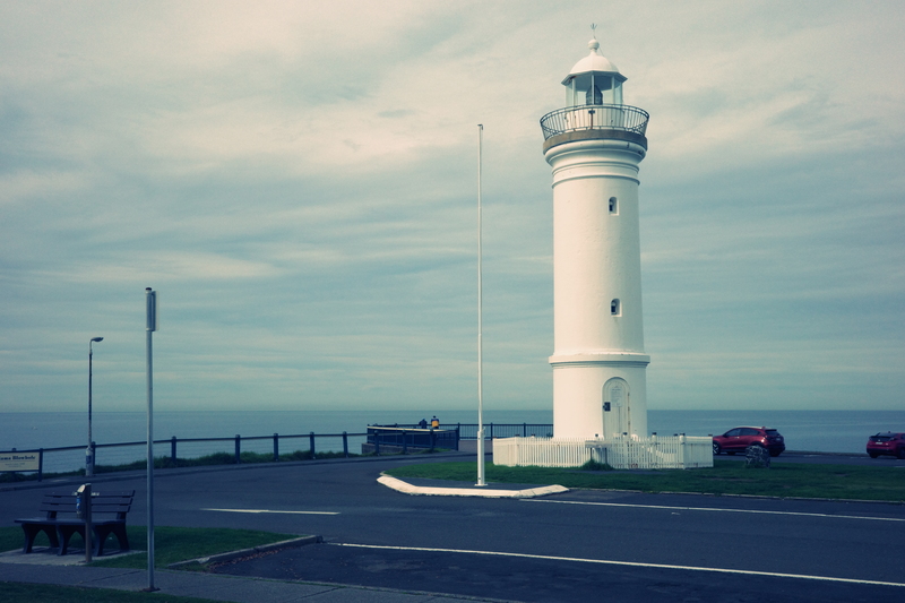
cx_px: 452
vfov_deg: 33.4
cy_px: 302
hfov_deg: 48.5
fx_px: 1005
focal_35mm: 40
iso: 640
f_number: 16
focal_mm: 26
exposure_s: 1/500
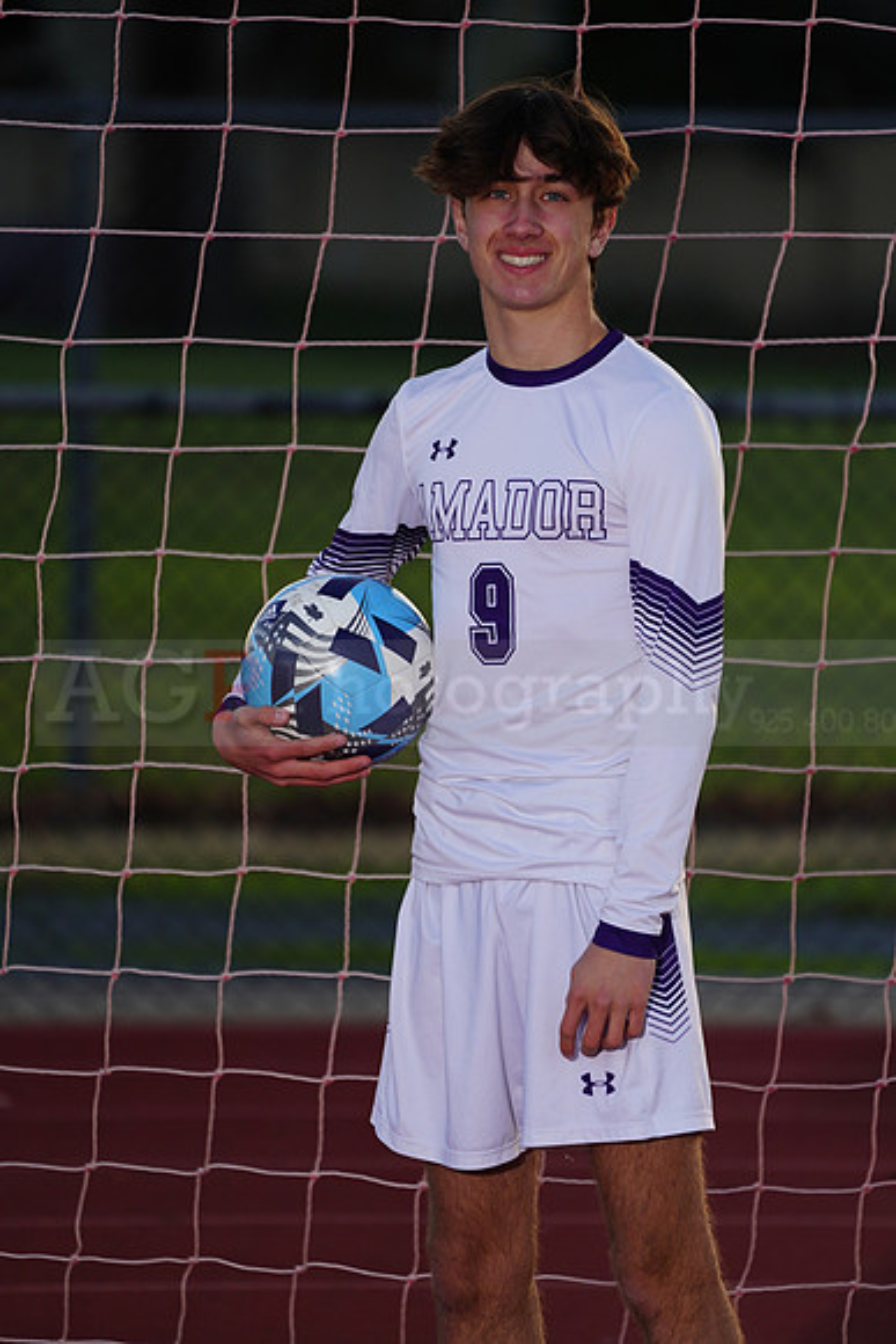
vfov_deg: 5.3
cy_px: 672
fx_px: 14476
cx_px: 448
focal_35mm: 388
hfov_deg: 3.5
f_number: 5.6
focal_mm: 388
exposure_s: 1/250
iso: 200
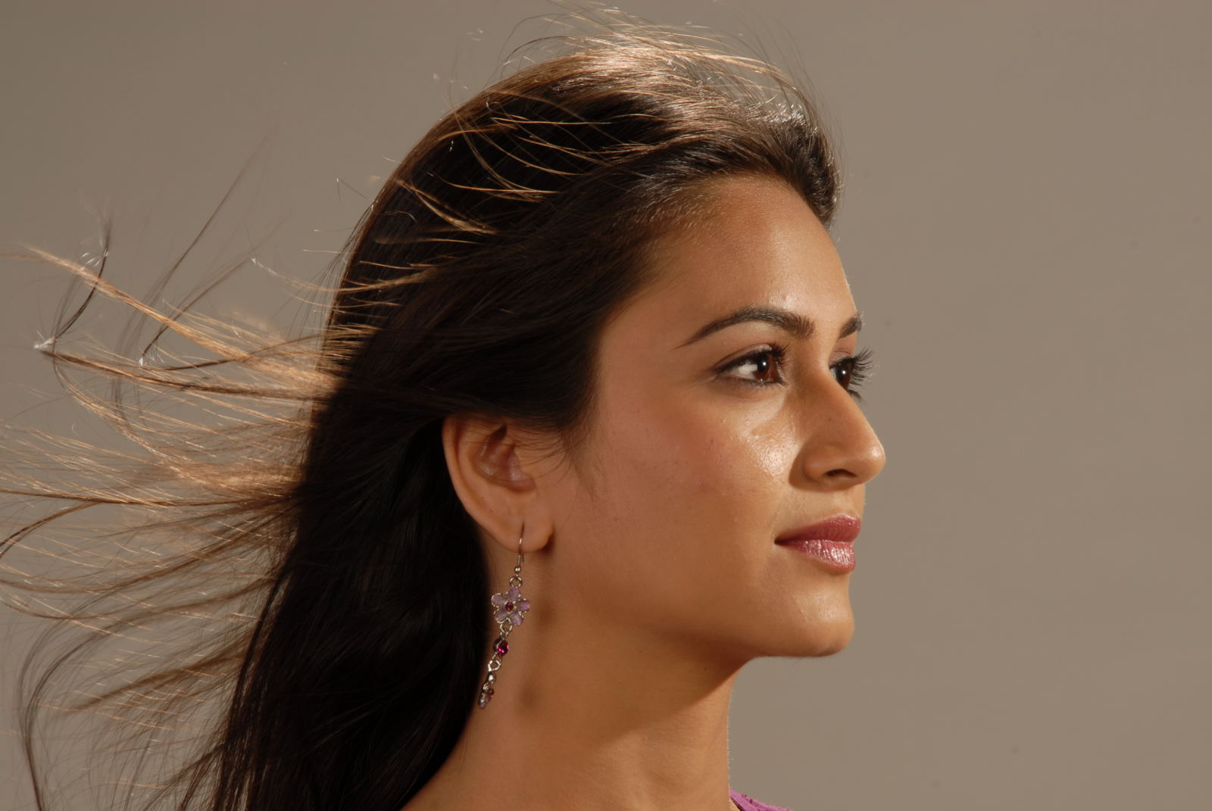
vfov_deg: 4.6
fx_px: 10112
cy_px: 406
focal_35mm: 300
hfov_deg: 6.9
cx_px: 606
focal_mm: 200
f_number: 16
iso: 100
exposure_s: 1/160
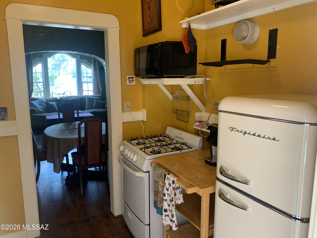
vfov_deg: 53.1
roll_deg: +0.4
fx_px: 238
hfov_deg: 67.3
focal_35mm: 26
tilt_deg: -9.1
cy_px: 119
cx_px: 158
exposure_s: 1/69
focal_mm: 4.25
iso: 100
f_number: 1.8
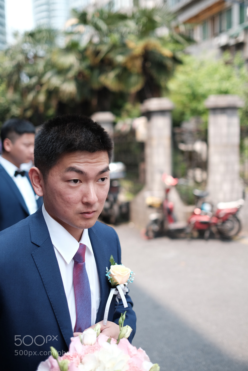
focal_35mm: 35
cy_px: 186
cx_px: 124
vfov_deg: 54.4
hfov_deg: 37.9
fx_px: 362
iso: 200
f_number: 1.4
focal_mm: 23
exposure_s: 1/2700
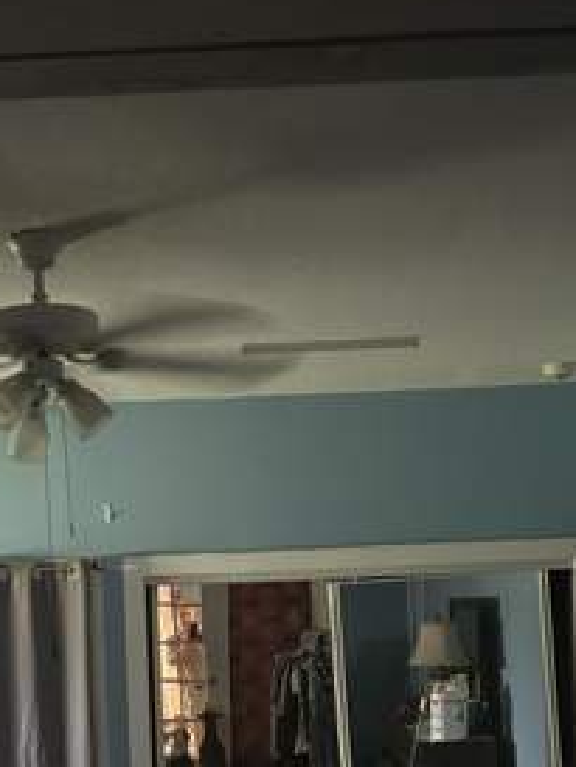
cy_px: 635
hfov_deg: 23.9
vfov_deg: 30.7
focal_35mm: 61
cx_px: 180
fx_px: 1352
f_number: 1.5
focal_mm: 5.7
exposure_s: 1/30
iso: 800
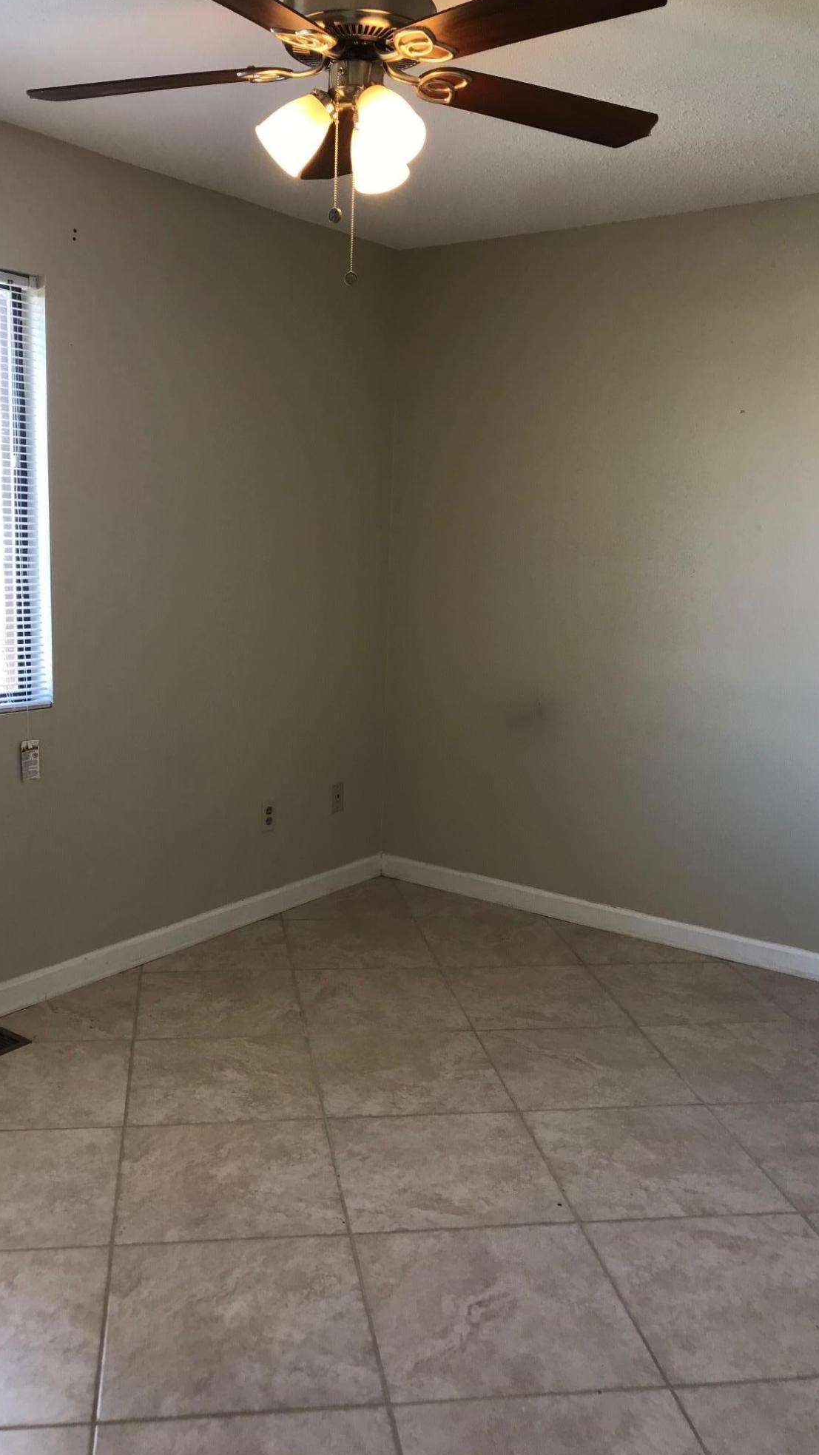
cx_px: 327
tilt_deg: -9.8
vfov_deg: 62.6
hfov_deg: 37.6
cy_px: 730
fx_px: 1197
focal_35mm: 31
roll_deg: -1.7
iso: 25
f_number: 1.8
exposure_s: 1/40
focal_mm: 3.99
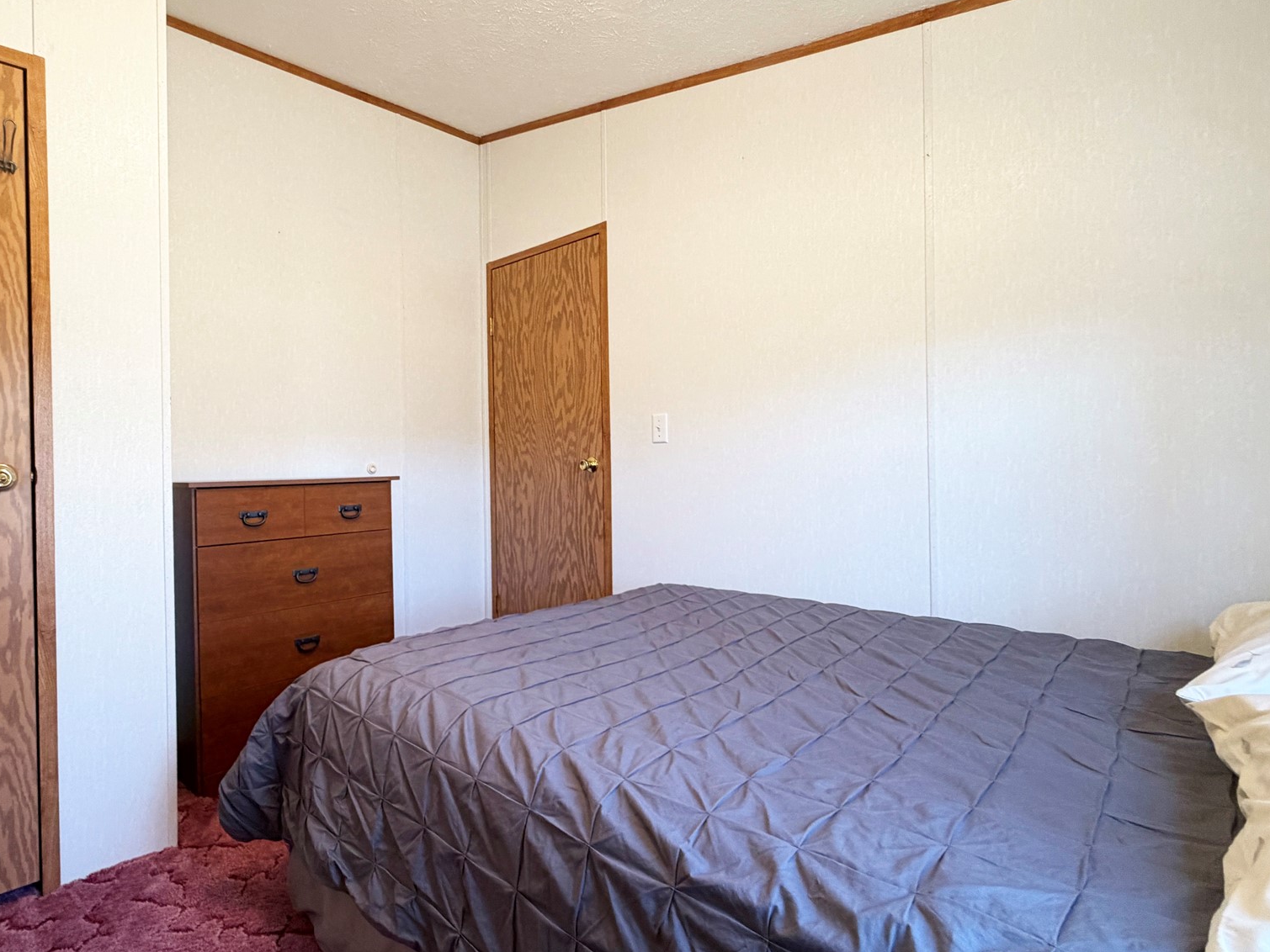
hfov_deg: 83.6
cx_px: 507
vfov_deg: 68.7
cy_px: 463
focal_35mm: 19
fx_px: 697
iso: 200
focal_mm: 2.22
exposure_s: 1/60
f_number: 2.2
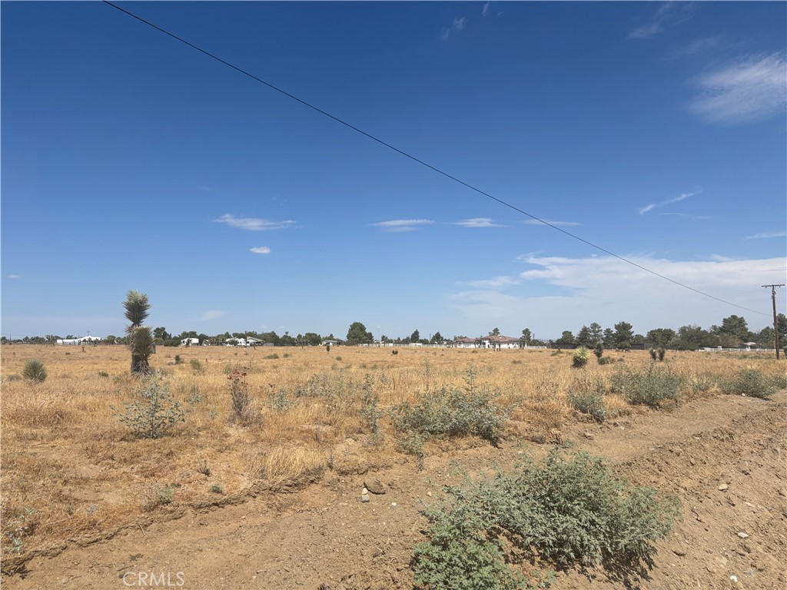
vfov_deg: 53.1
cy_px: 295
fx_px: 591
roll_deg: +1.1
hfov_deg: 67.3
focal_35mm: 26
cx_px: 394
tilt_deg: +4.2
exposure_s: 1/5952
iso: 50
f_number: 1.6
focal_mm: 5.96
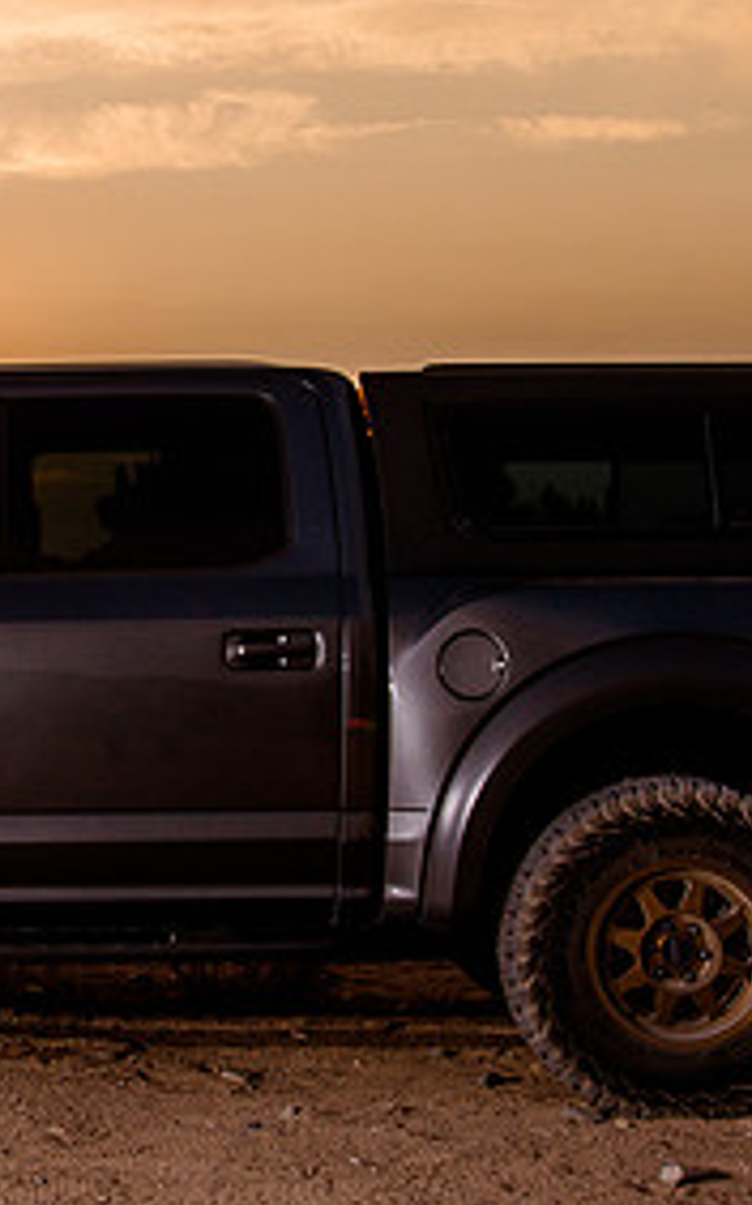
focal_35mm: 86
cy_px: 586
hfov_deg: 15.0
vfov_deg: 24.1
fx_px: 2823
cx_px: 67
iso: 200
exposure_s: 1/100
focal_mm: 35
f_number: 18
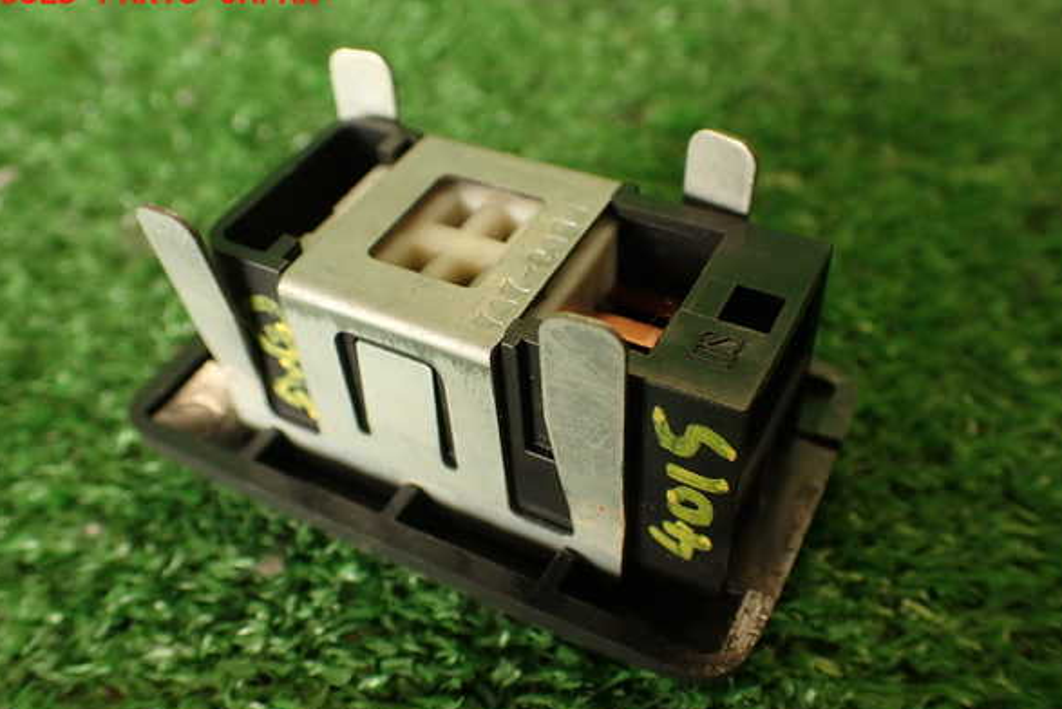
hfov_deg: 55.8
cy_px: 376
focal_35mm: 34
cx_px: 532
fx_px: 1003
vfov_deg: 38.9
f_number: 2.4
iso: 200
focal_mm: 5.79
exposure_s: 1/60
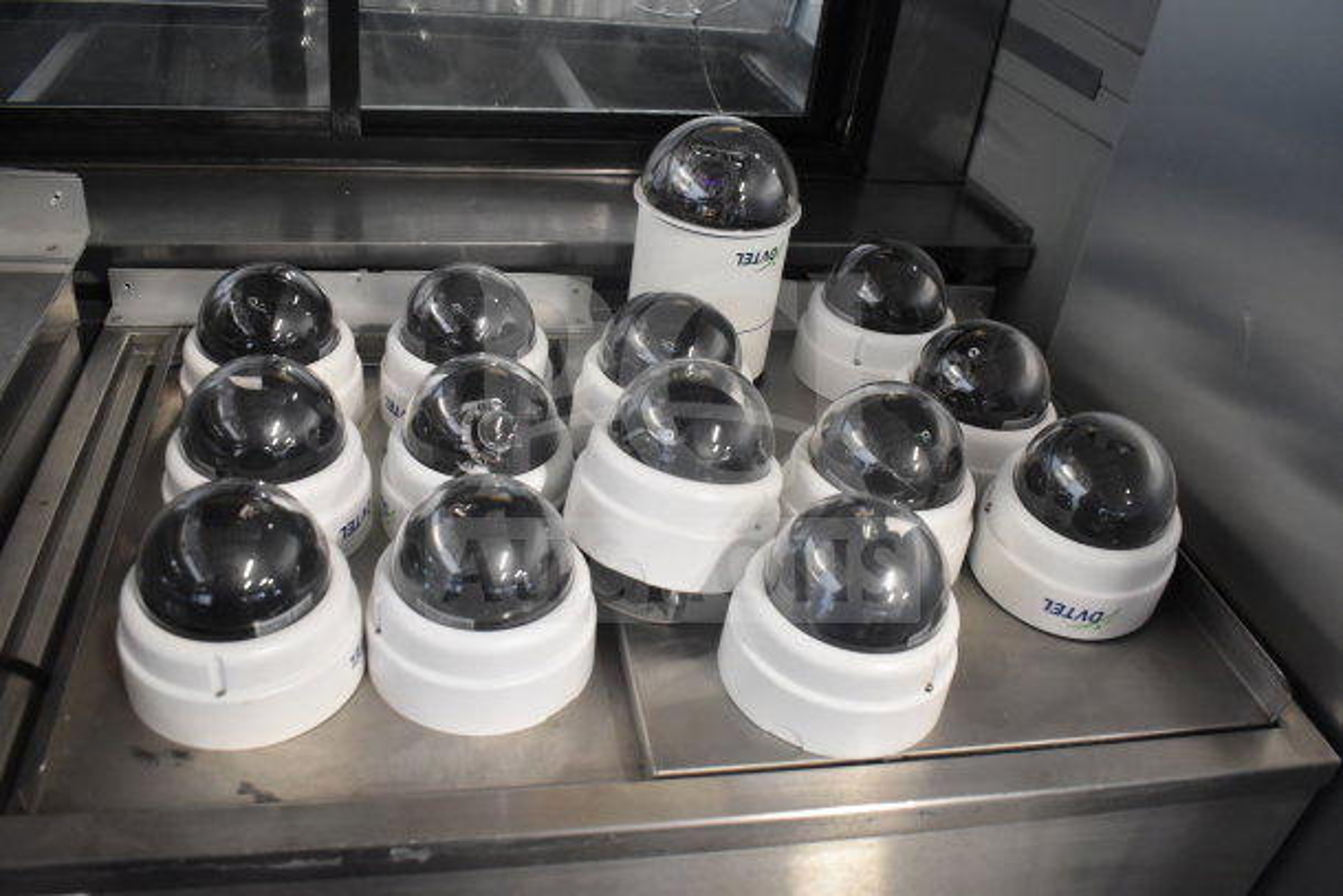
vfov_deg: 43.6
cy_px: 448
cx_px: 672
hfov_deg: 61.9
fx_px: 1119
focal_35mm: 30
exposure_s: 1/30
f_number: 3.5
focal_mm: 20
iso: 1600
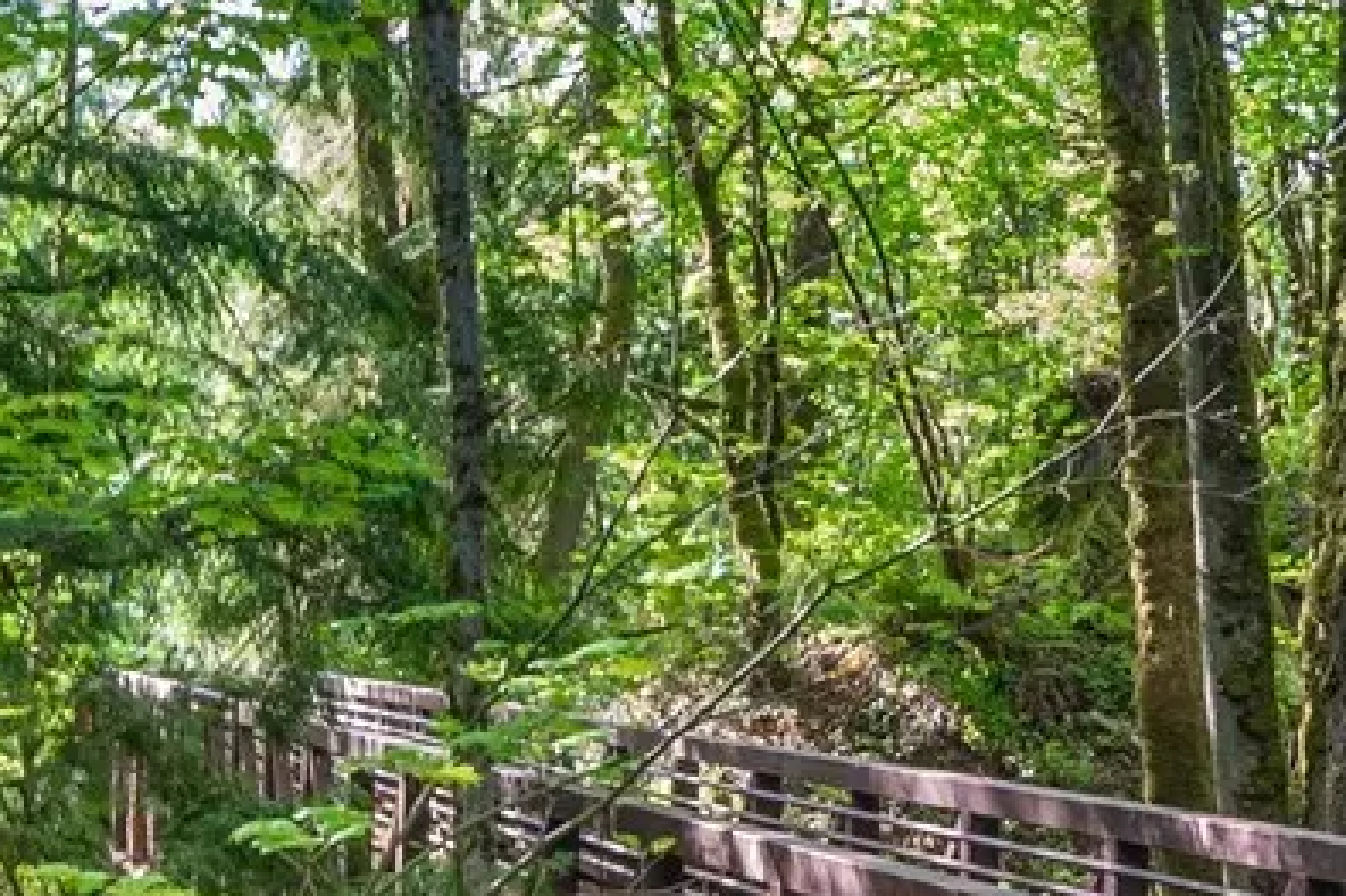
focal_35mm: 86
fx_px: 3214
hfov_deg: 22.0
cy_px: 533
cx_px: 1593
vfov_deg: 15.9
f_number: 7.1
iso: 800
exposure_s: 1/30
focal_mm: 20
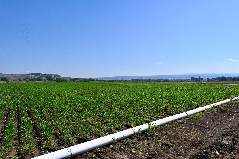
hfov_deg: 63.7
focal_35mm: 29
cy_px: 80
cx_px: 120
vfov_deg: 45.0
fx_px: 193
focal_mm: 29
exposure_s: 1/500
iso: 100
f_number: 8
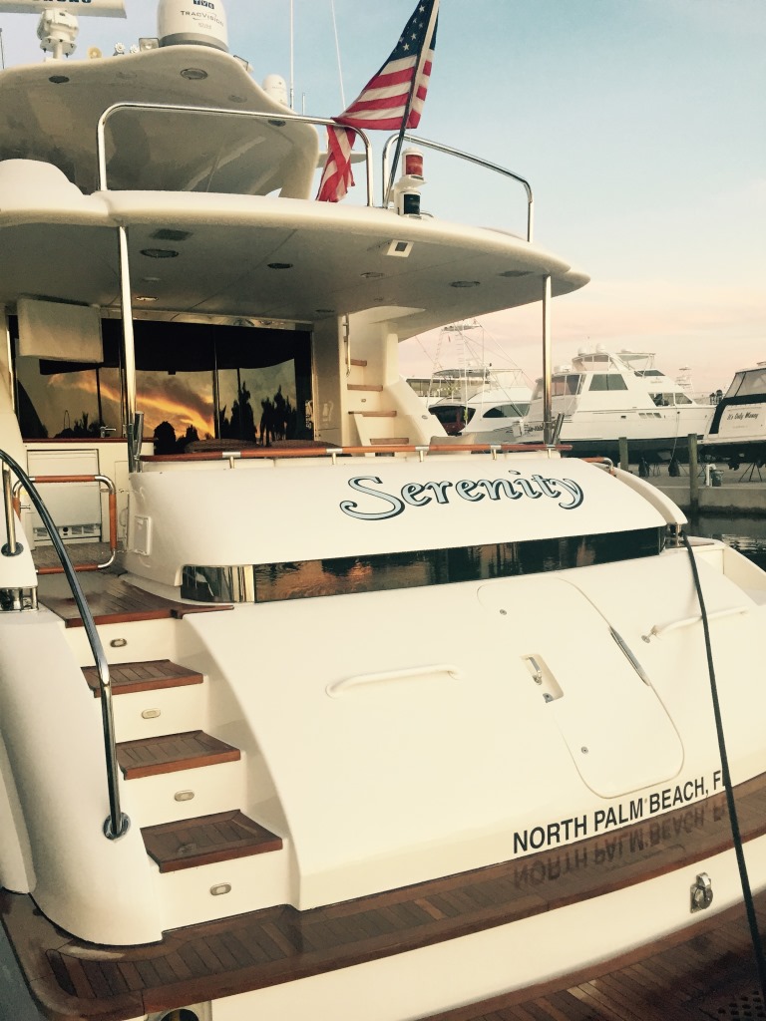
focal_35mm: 29
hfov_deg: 48.2
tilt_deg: -3.1
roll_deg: +1.4
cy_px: 510
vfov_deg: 61.7
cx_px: 383
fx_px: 856
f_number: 2.2
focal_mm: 4.15
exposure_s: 1/30
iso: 40
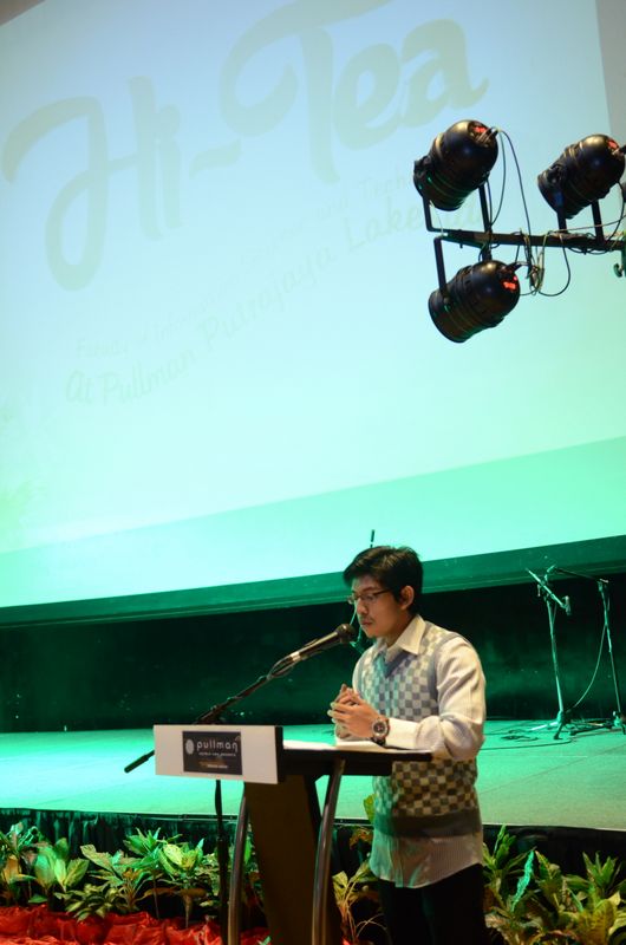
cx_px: 313
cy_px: 472
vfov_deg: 46.5
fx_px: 1100
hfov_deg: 31.8
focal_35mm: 42
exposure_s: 1/60
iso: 1600
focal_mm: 28
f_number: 2.8
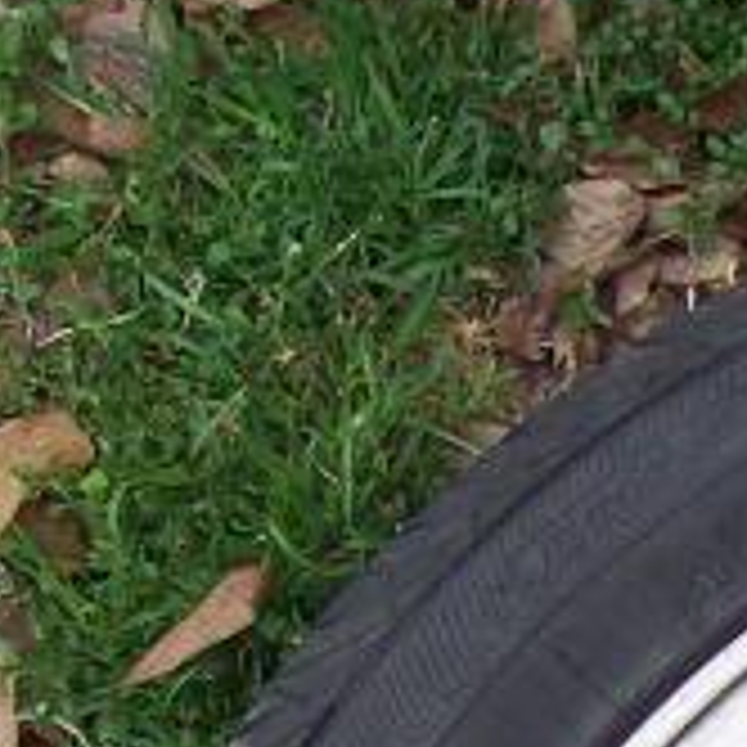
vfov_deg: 10.9
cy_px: 1210
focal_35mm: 153
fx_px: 3735
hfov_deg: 10.8
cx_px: 1260
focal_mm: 6
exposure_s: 1/73.2
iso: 80
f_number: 2.7
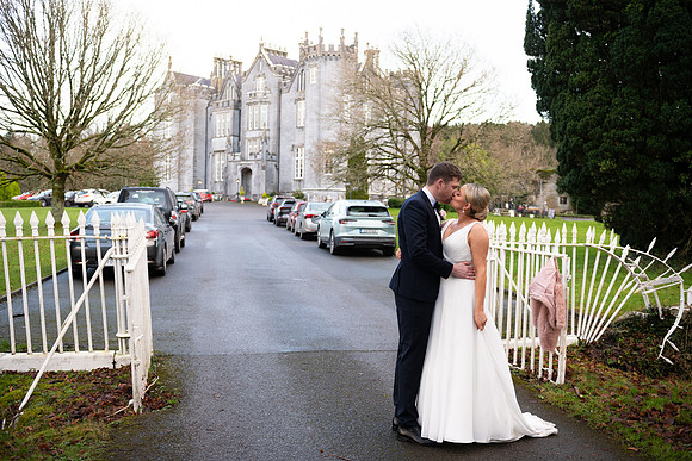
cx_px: 346
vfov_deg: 35.1
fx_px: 731
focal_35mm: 38
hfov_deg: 50.7
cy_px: 230
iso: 320
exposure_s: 1/160
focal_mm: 38
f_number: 3.5
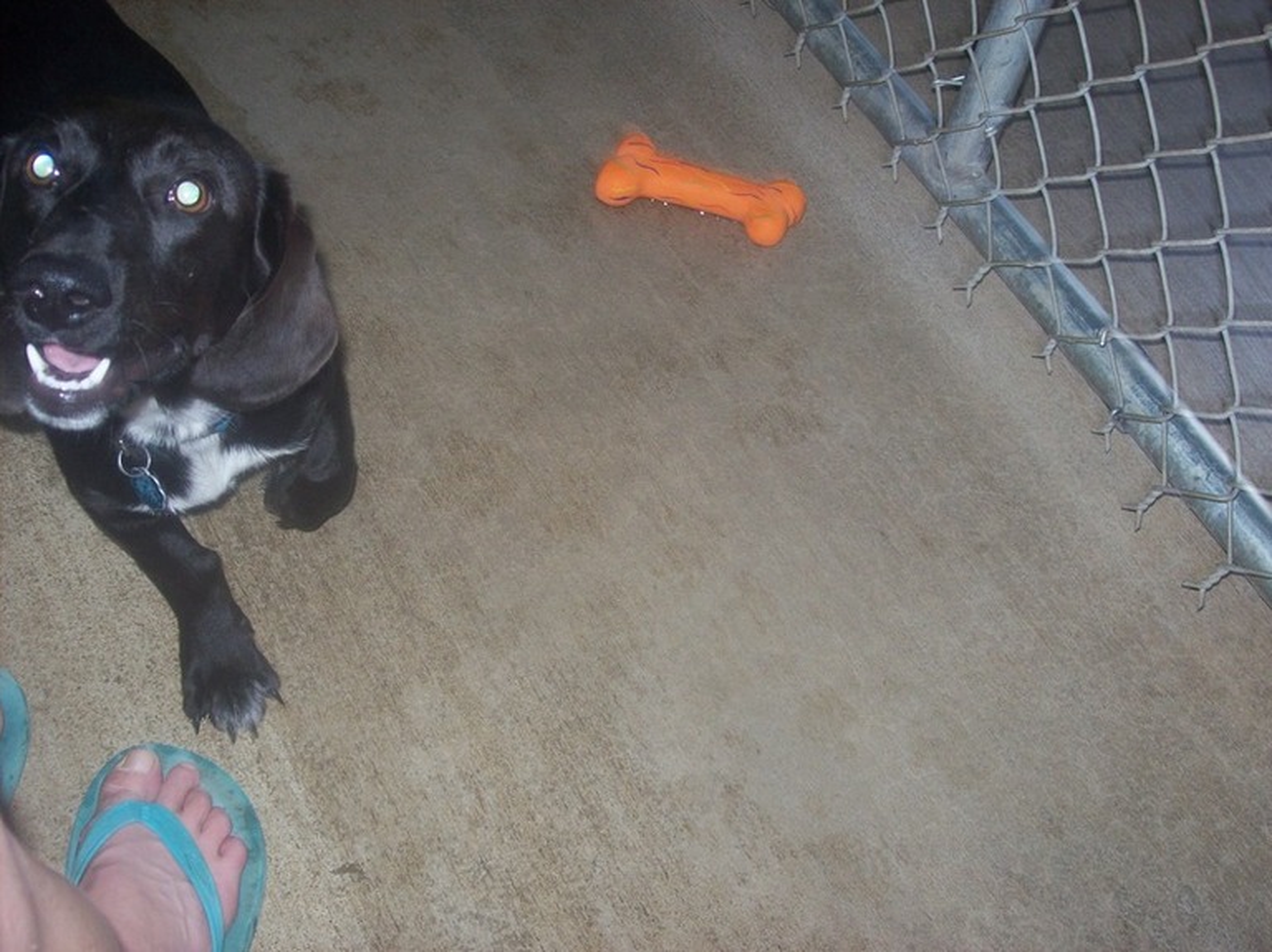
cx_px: 636
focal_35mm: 45
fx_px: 1653
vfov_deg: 32.1
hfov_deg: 42.1
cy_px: 476
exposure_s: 1/73.6
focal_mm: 7.6
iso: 80
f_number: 3
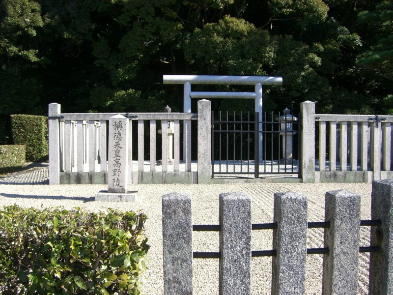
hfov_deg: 49.0
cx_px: 196
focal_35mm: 38
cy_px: 148
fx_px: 431
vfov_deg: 37.7
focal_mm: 6.2
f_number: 4.3
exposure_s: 1/250
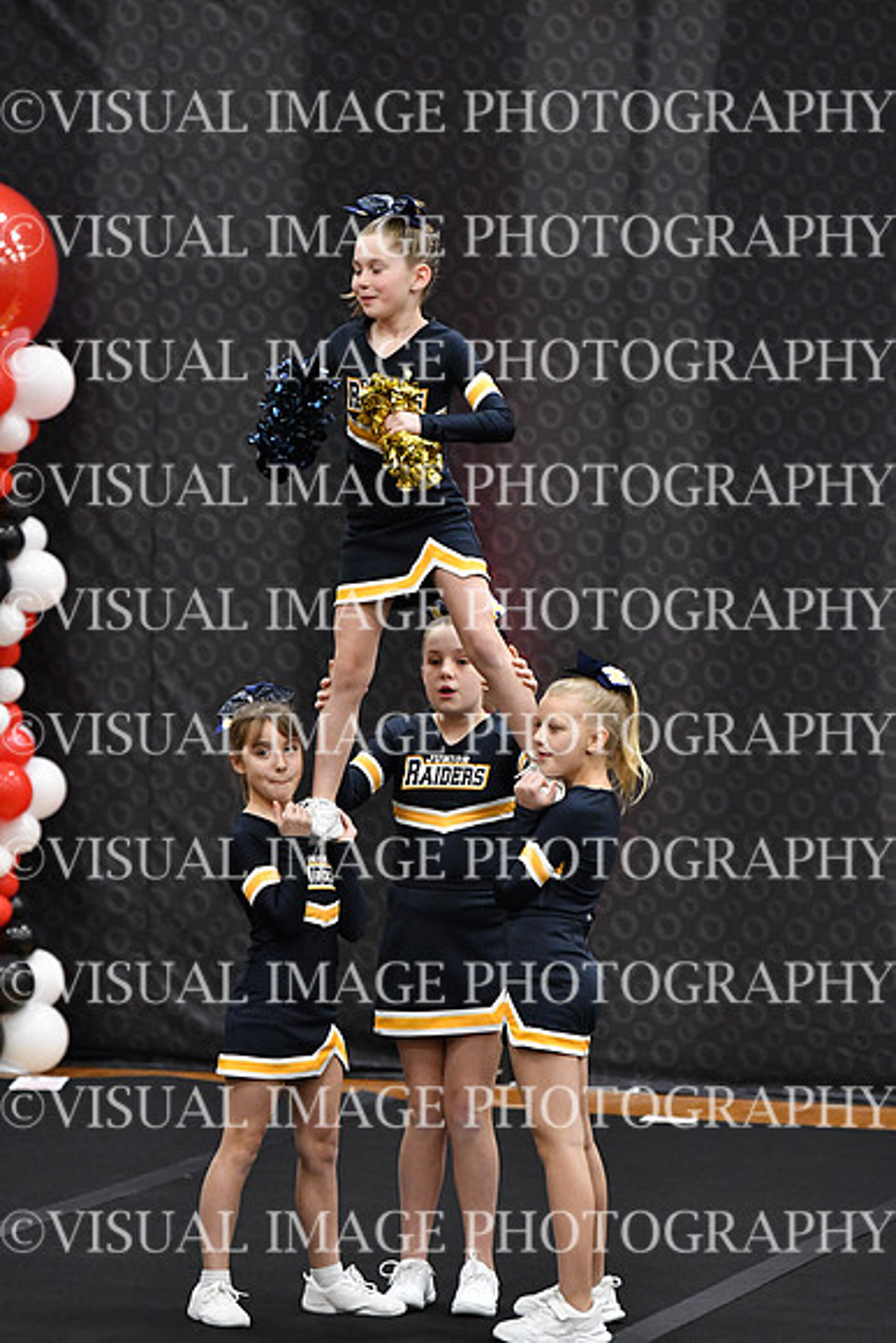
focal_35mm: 255
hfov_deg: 5.4
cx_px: 448
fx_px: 9514
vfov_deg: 8.1
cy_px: 672
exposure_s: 1/800
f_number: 2.8
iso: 5000
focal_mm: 170
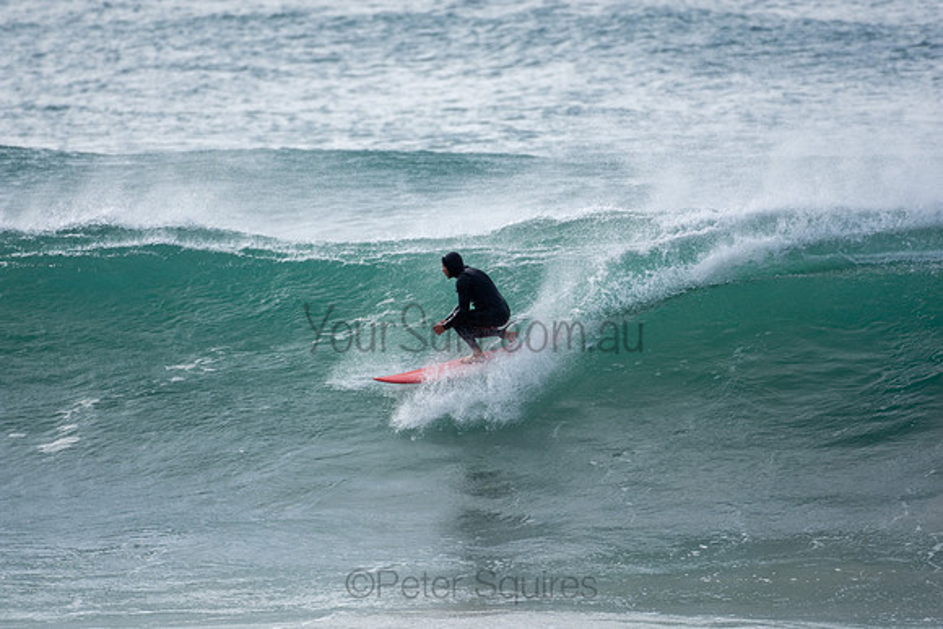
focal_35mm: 750
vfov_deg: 1.8
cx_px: 472
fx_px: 19650
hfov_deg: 2.7
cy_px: 314
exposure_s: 1/800
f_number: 5.6
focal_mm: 500
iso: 160
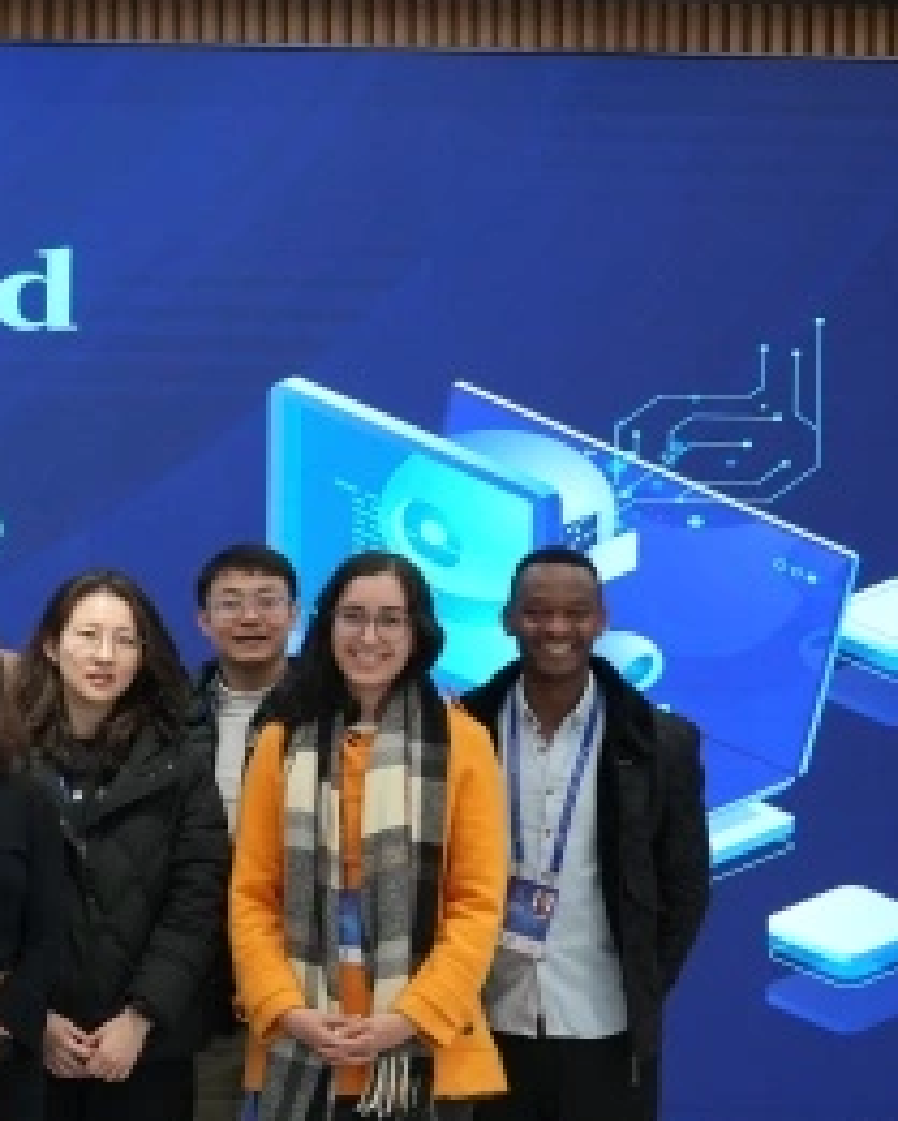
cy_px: 790
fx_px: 2623
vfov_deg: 24.0
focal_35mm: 79
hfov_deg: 17.7
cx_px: -380
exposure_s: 1/100
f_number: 6.3
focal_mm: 24
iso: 1600
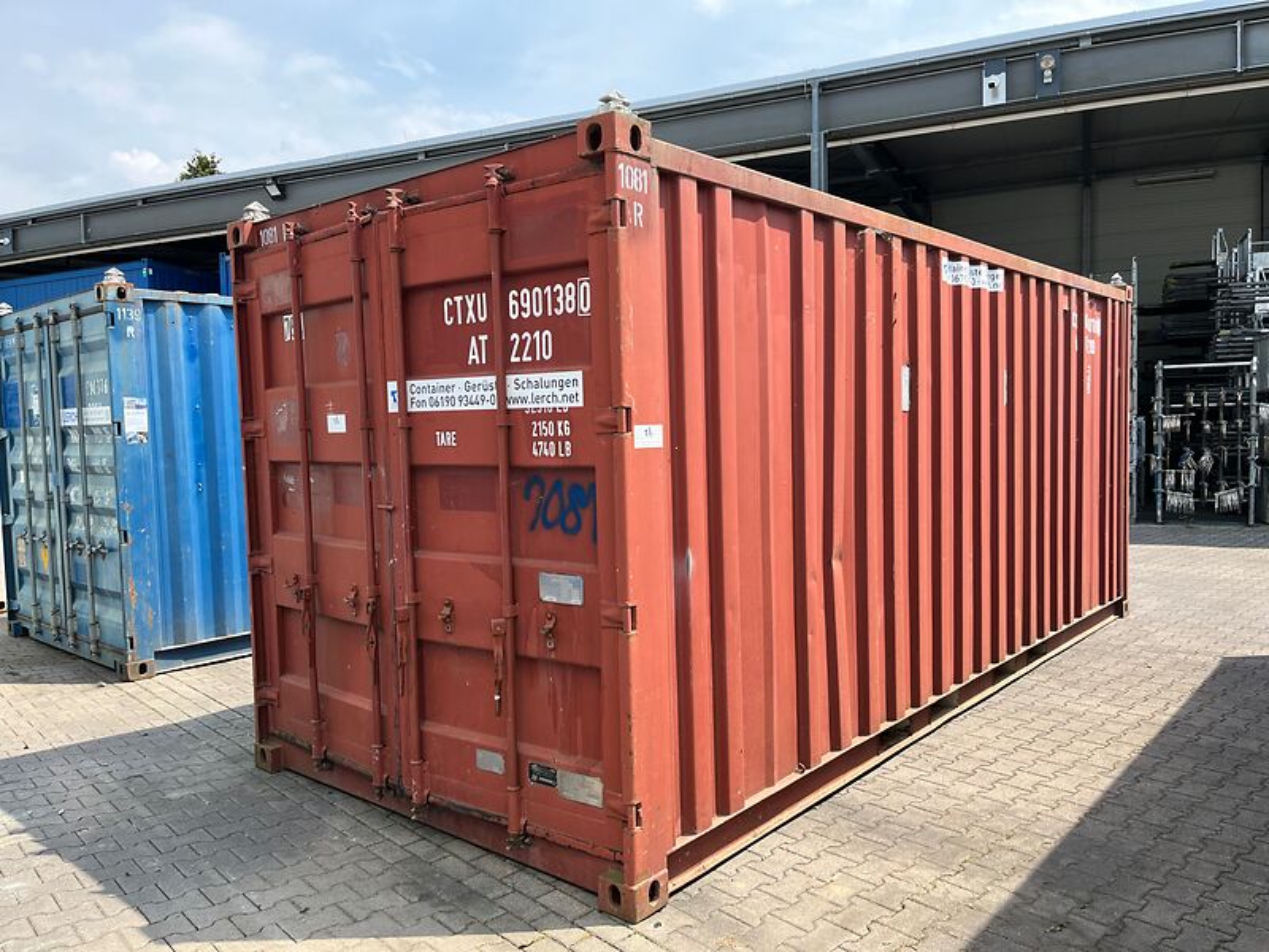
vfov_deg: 53.1
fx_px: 953
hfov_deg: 67.3
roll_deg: +0.8
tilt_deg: -1.4
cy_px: 476
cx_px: 634
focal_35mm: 26
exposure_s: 1/1294
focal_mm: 5.1
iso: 50
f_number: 1.6
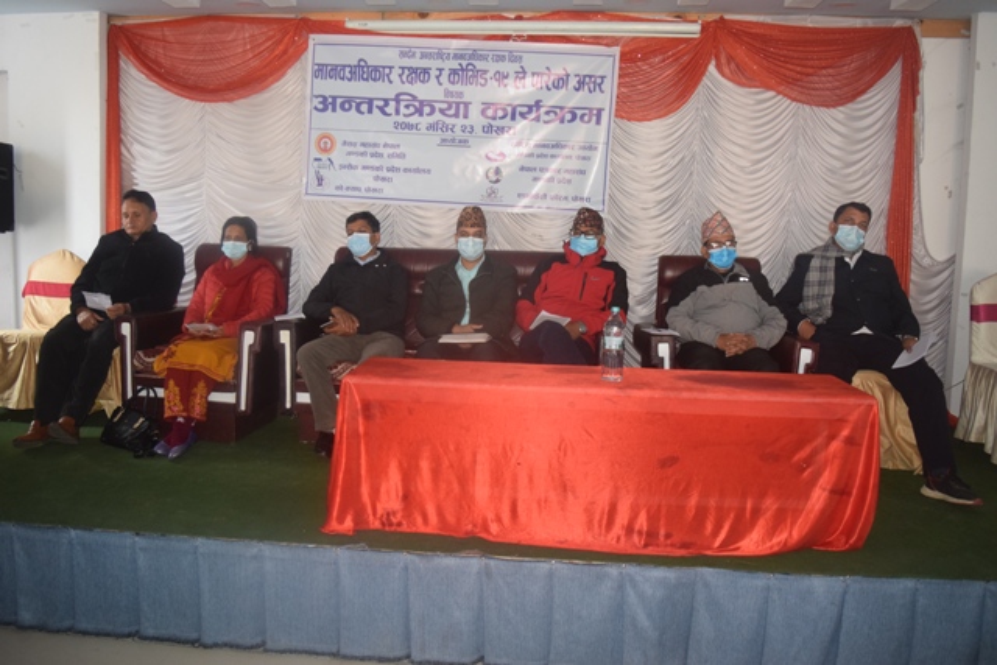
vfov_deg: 43.6
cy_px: 332
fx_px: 831
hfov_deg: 61.9
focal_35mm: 30
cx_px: 498
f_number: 3.5
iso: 1000
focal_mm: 20
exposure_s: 1/60
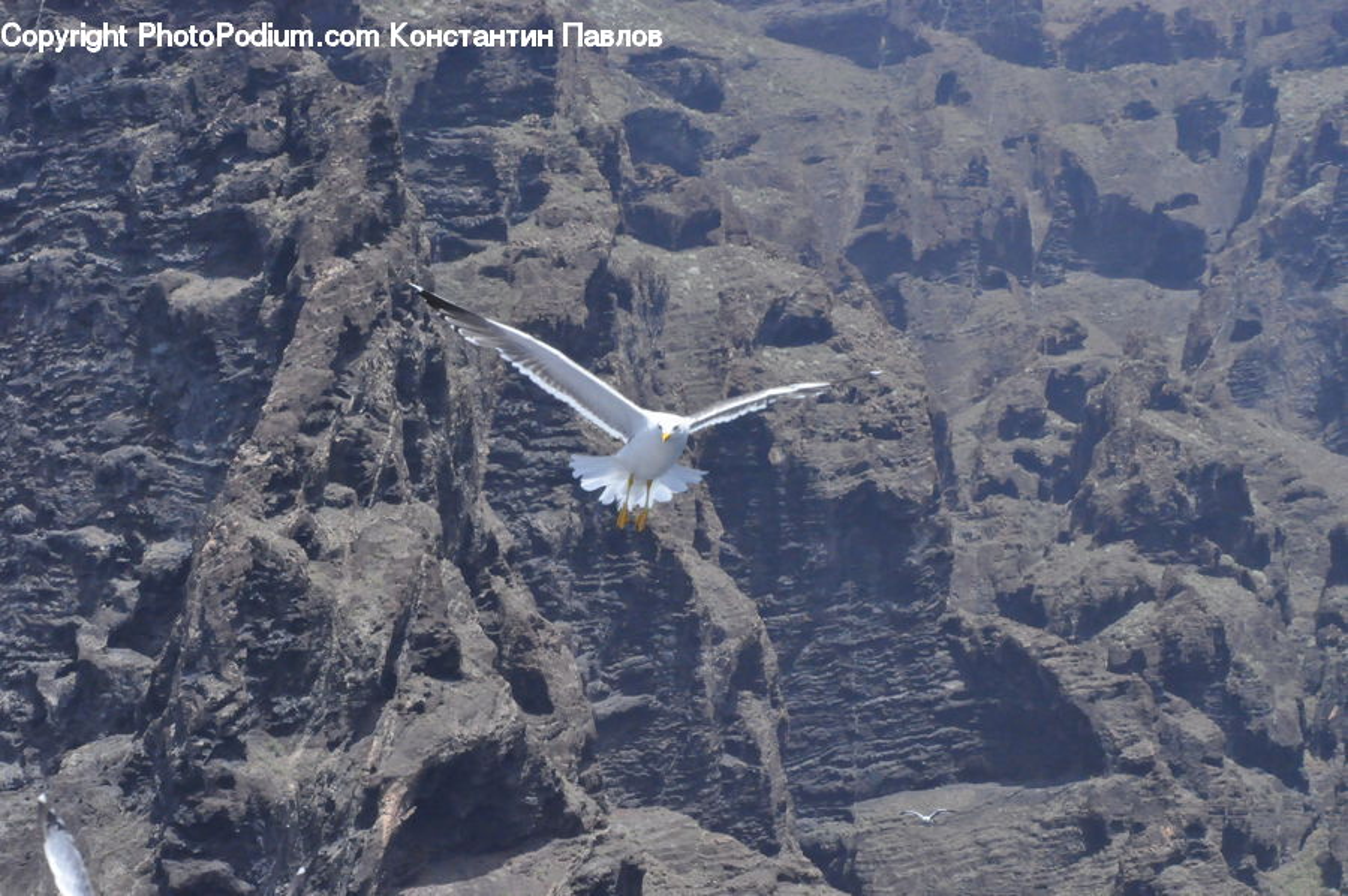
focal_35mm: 105
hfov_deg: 19.5
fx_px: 3927
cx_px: 674
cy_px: 448
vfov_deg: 13.0
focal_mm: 70
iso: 2500
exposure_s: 1/500
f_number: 22
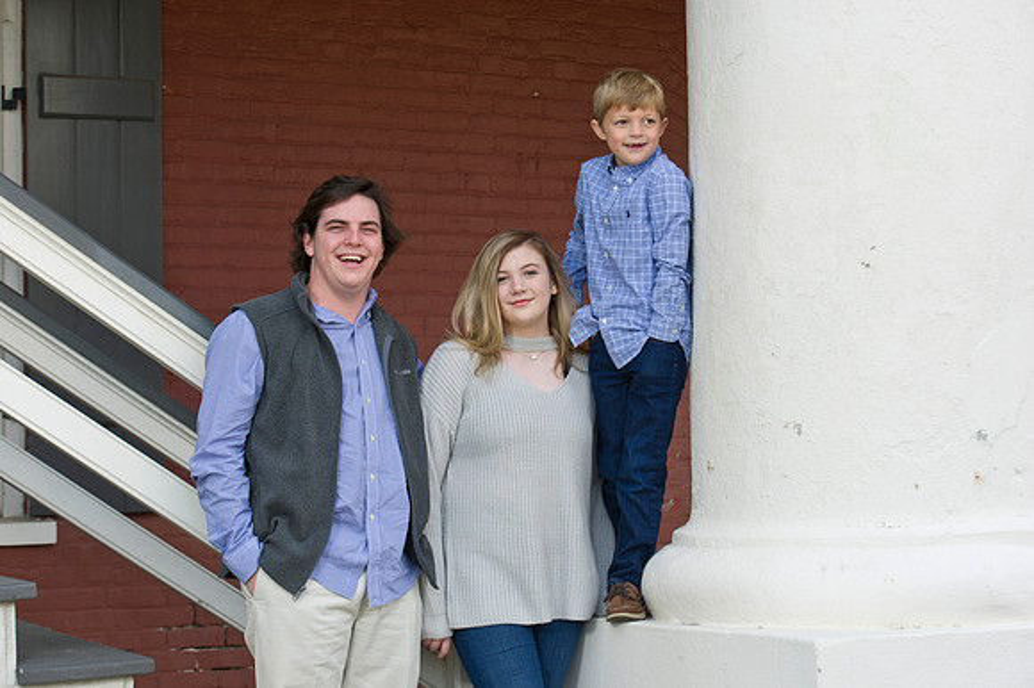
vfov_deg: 17.0
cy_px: 344
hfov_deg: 25.4
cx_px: 517
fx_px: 2296
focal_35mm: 80
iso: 160
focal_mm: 80
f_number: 6.3
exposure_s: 1/100
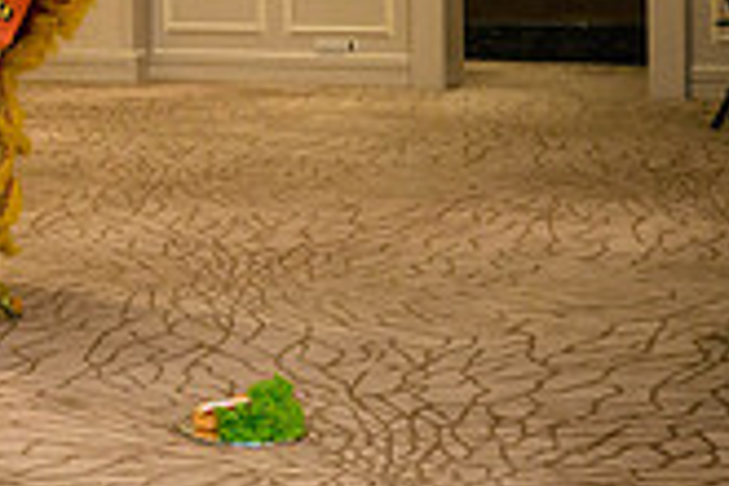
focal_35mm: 99
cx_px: -353
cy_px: -33
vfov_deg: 13.6
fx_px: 2005
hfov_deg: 18.4
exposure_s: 1/160
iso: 1000
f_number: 2.8
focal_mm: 13
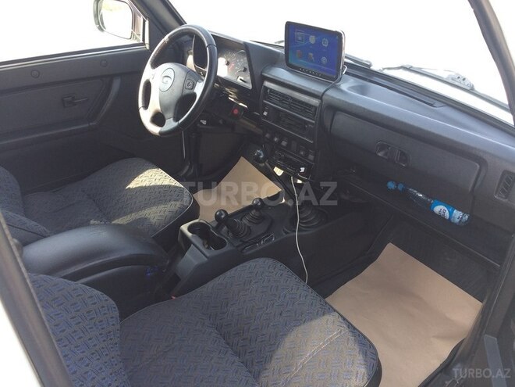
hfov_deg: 61.7
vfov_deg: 48.2
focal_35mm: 29
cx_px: 258
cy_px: 194
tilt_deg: -31.2
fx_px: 431
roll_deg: -2.6
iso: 40
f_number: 2.2
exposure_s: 1/100
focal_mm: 4.15
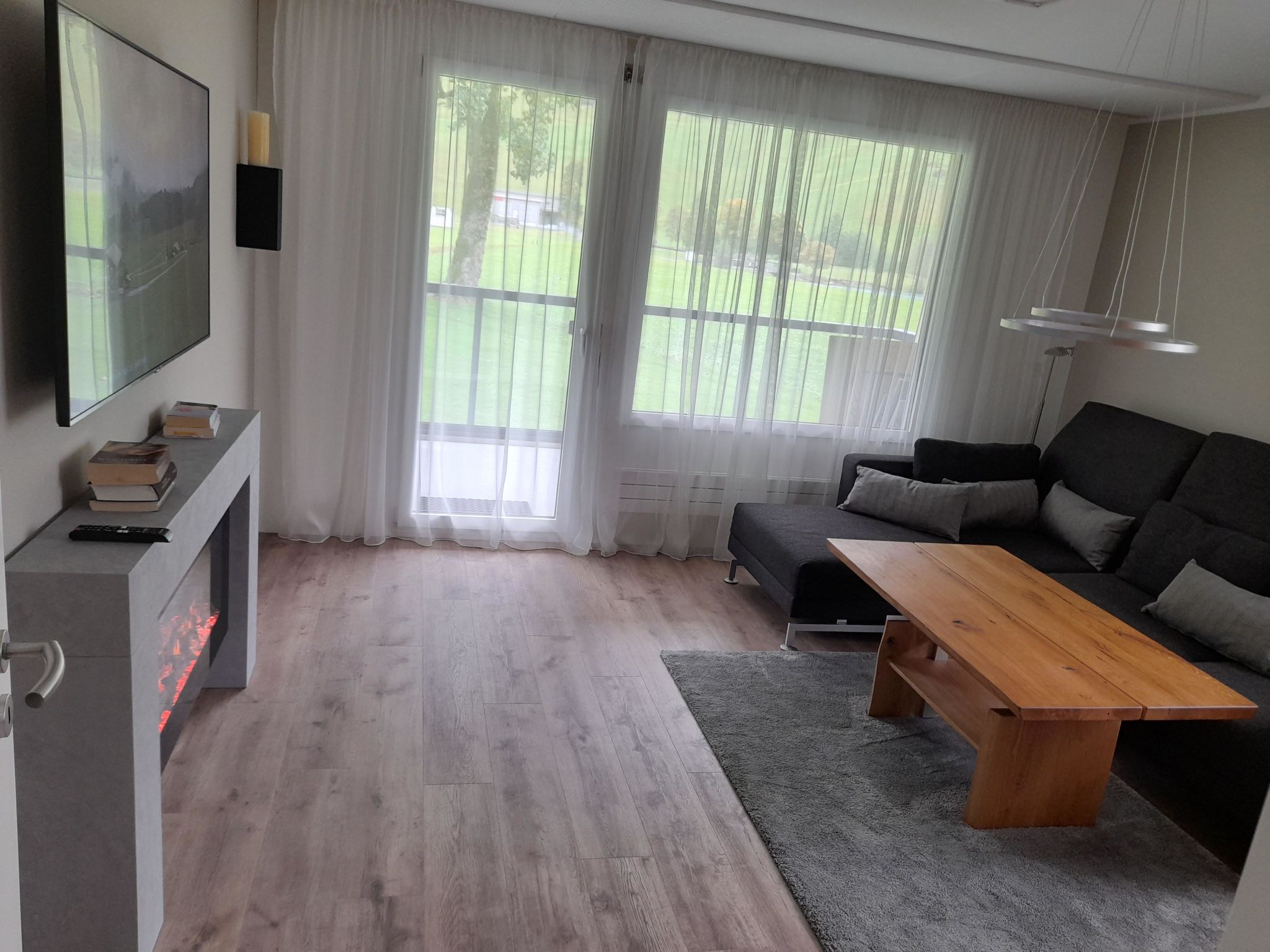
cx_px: 635
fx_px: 917
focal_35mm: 25
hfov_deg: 69.4
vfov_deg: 54.9
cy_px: 476
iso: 80
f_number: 2
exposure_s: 1/60
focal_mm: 4.6
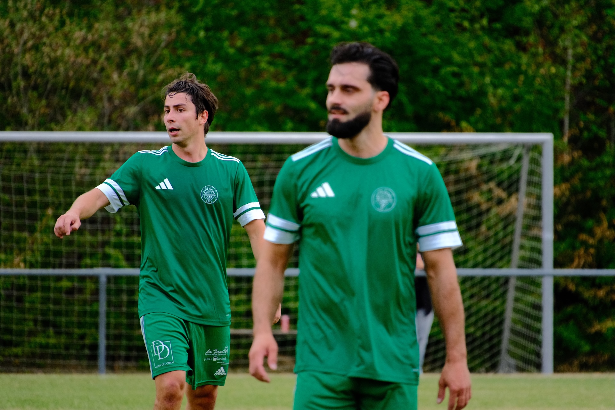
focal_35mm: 450
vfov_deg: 3.1
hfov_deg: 4.6
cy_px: 205
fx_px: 7687
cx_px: 308
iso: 2500
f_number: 6.7
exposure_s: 1/500
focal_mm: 300
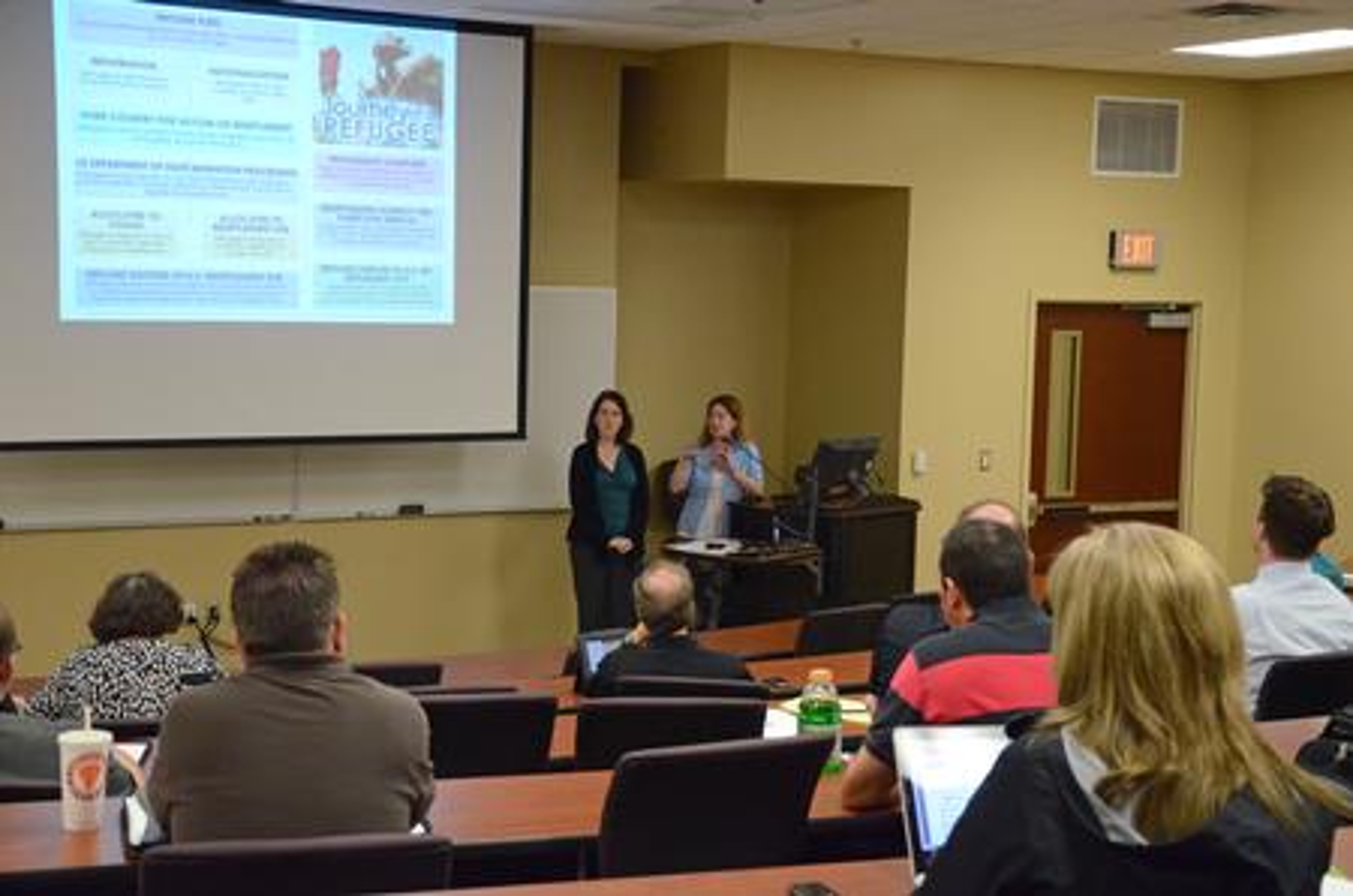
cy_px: 448
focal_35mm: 60
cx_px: 676
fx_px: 2250
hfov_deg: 33.5
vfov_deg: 22.5
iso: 3200
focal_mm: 40
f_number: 5.6
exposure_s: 1/200
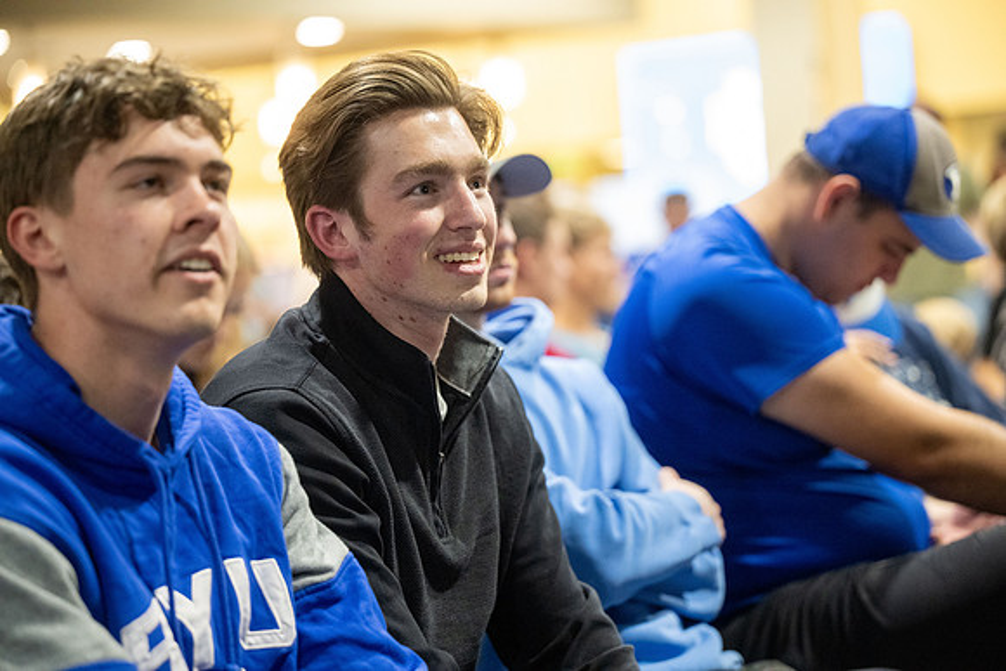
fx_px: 2795
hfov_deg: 20.4
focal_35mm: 100
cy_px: 336
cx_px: 503
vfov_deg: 13.7
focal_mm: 100
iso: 6400
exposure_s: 1/250
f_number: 2.8
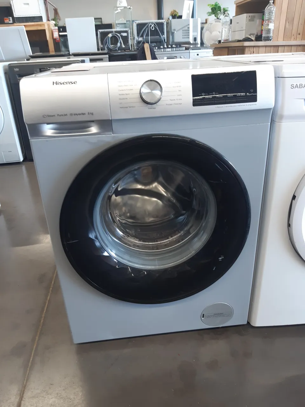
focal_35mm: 26
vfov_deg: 67.3
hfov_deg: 53.1
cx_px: 152
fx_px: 305
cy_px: 204
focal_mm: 3.92
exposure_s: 1/33
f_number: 1.7
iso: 64
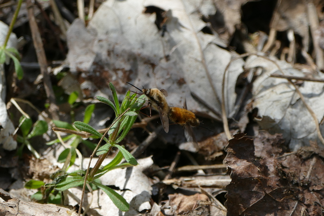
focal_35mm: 789
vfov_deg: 1.7
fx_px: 7100
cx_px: 162
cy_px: 108
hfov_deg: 2.6
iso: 125
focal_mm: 146
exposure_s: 1/1000
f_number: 4
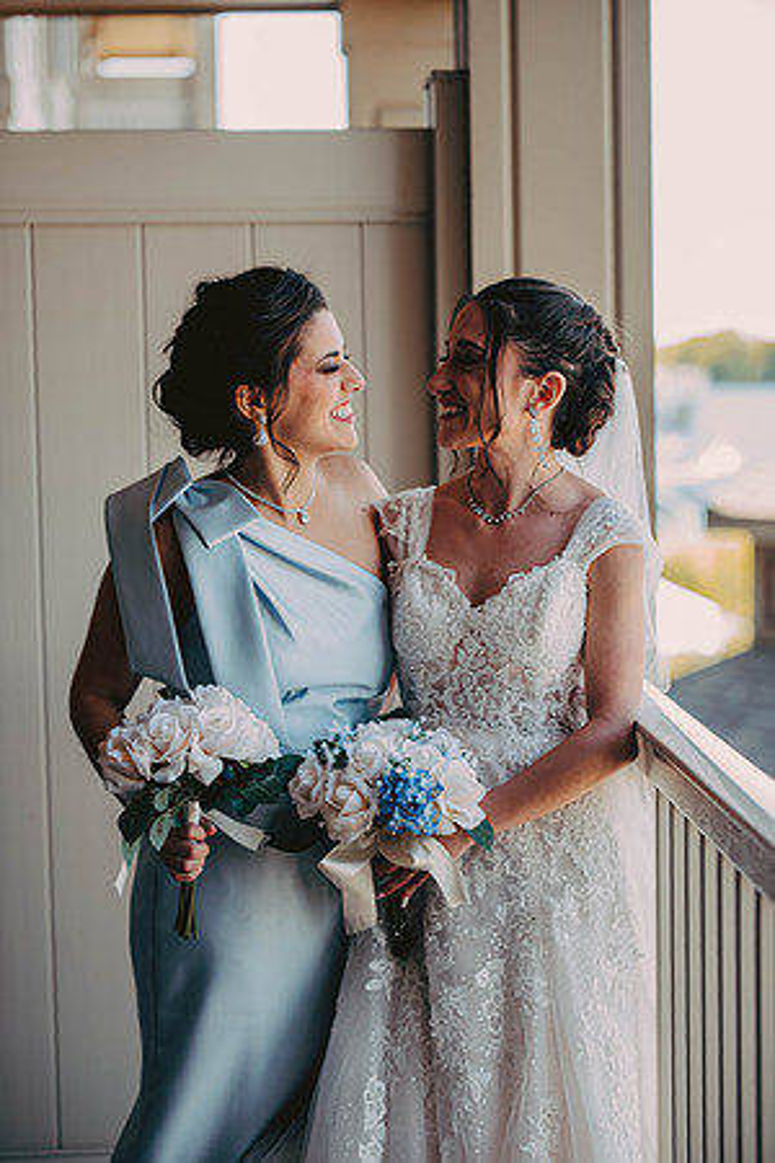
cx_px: 388
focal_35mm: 92
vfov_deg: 22.1
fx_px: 2971
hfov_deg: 14.9
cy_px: 582
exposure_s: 1/400
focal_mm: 92
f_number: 2.8
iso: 320
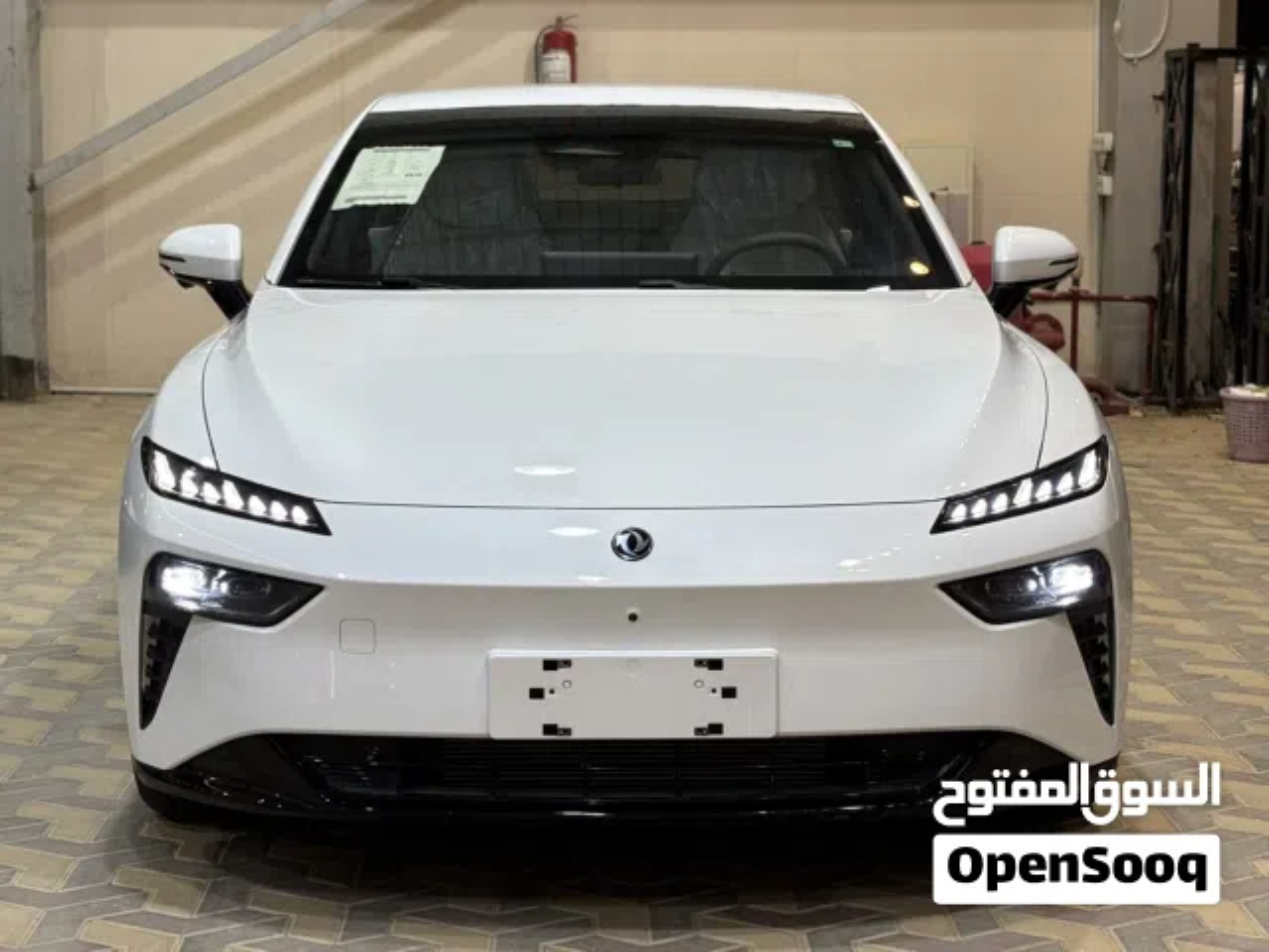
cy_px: 476
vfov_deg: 28.0
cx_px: 634
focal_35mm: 52
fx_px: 1906
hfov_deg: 36.8
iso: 25
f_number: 1.6
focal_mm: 5.96
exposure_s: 1/60
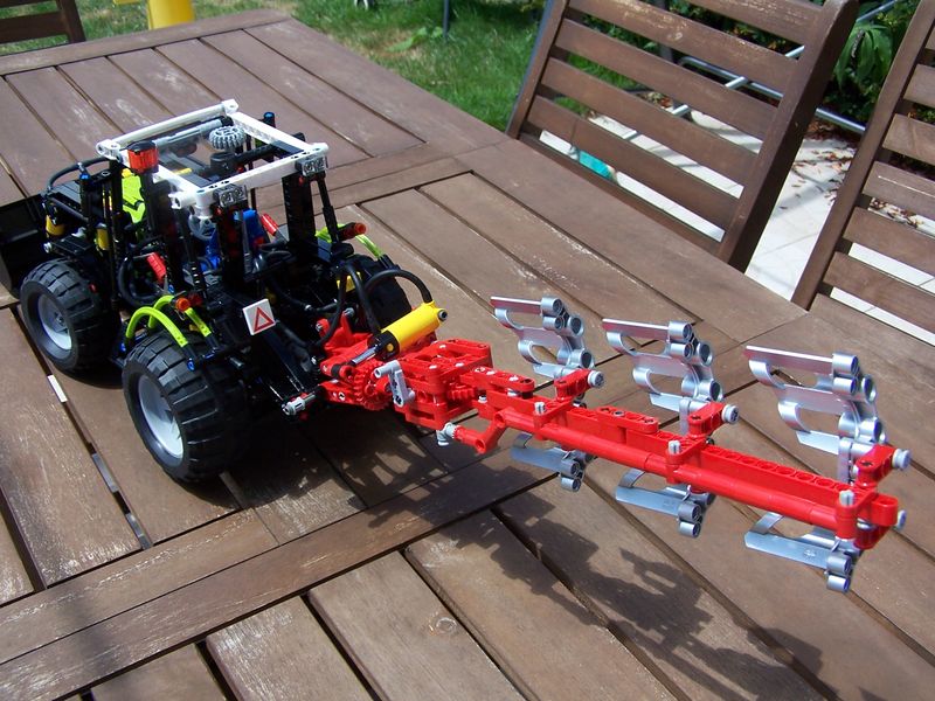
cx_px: 468
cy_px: 350
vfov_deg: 37.7
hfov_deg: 49.0
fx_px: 1026
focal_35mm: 38
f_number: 4
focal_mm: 6.3
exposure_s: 1/500
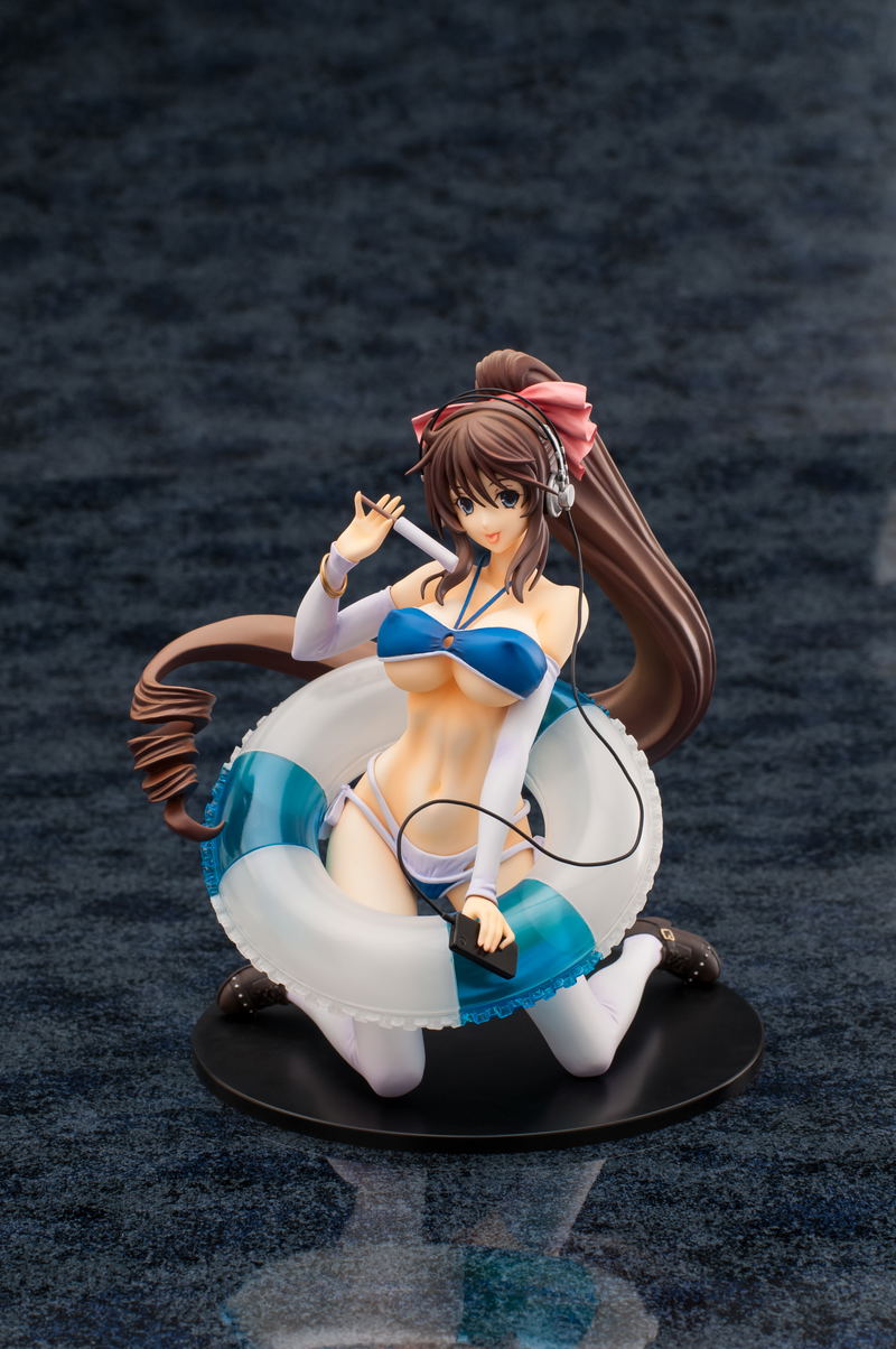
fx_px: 3087
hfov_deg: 16.5
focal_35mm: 82
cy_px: 674
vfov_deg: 24.6
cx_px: 448
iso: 200
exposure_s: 1/125
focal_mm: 55
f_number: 16
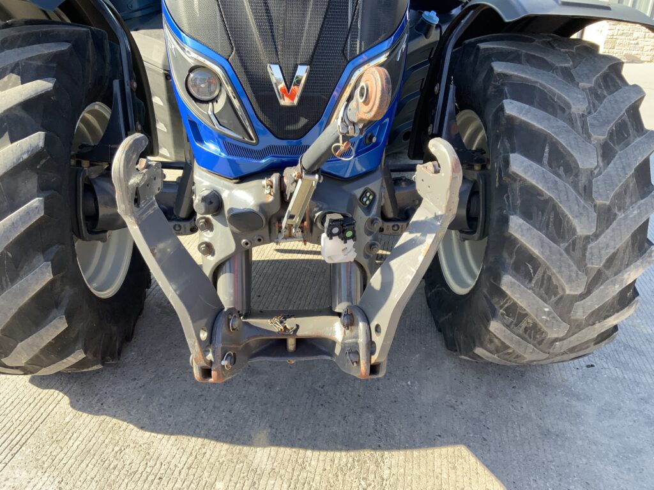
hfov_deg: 61.7
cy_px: 245
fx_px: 548
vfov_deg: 48.2
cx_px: 327
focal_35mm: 29
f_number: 1.8
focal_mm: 3
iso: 16
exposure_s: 1/177
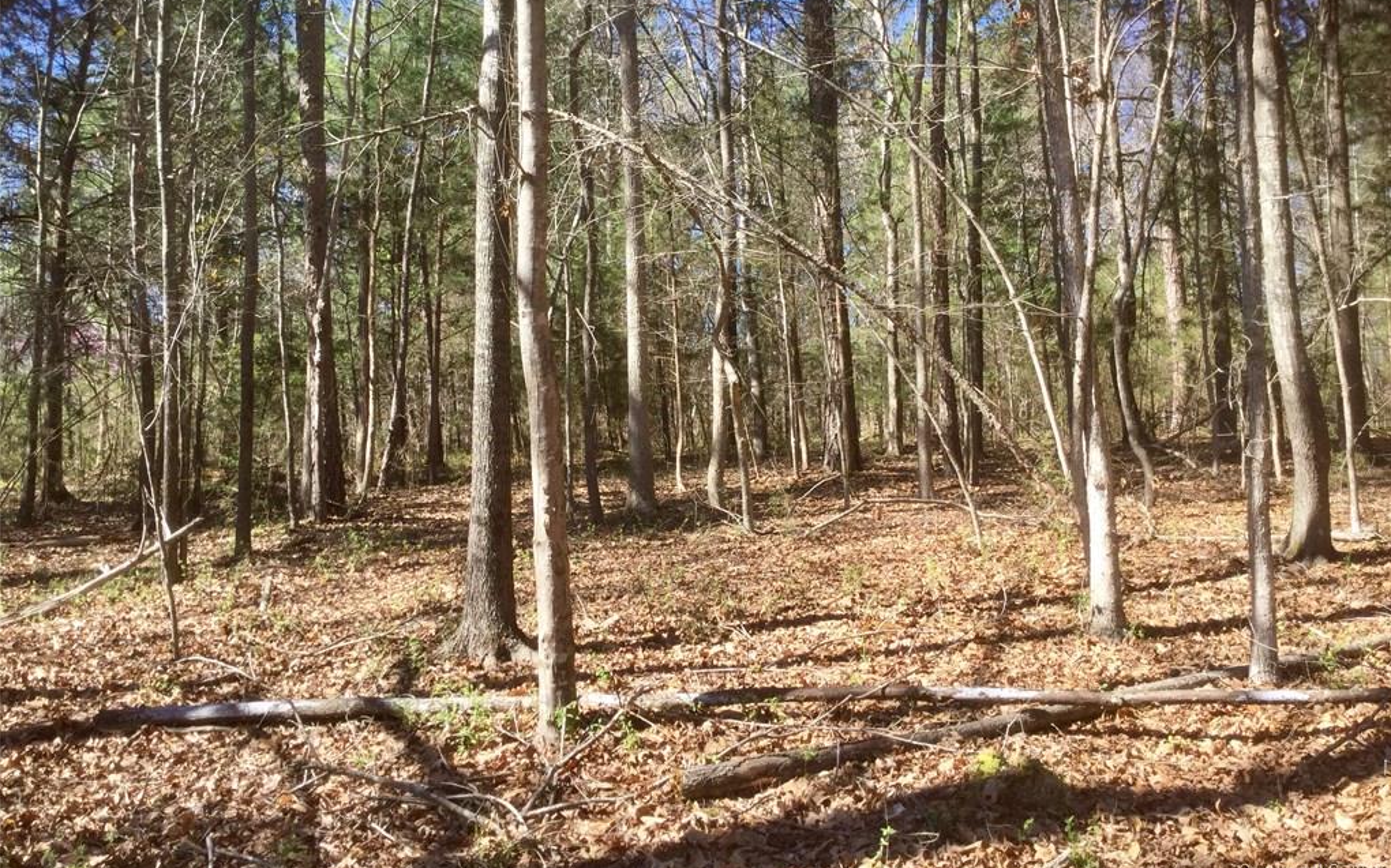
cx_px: 697
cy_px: 361
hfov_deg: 58.2
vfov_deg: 38.2
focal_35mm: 33
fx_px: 1251
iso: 25
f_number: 2.4
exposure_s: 1/304
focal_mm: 3.3
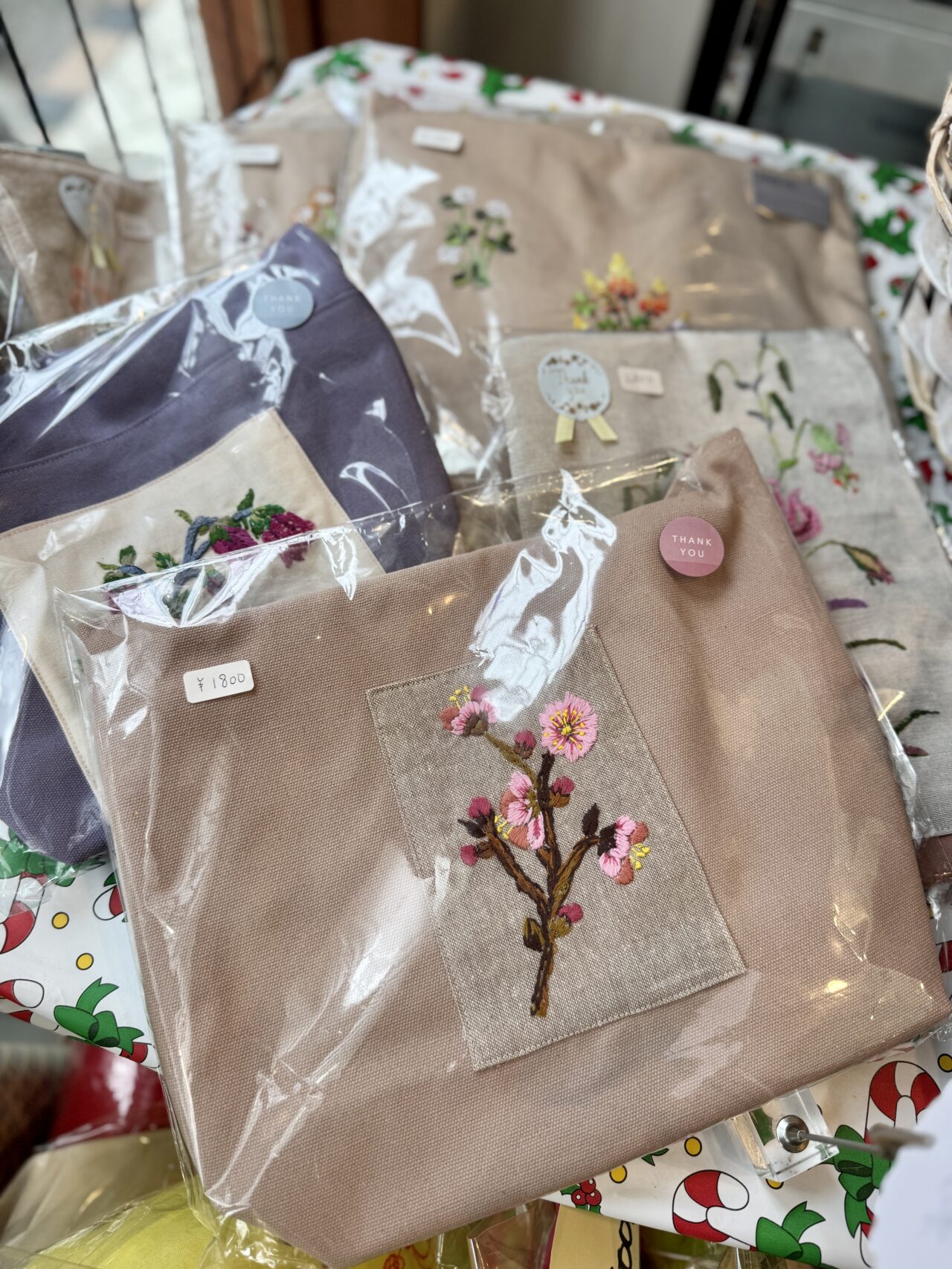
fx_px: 880
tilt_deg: -63.7
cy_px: 634
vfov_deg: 71.6
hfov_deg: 56.8
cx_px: 476
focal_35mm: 24
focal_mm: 6.76
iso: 80
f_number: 1.78
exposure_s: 1/100
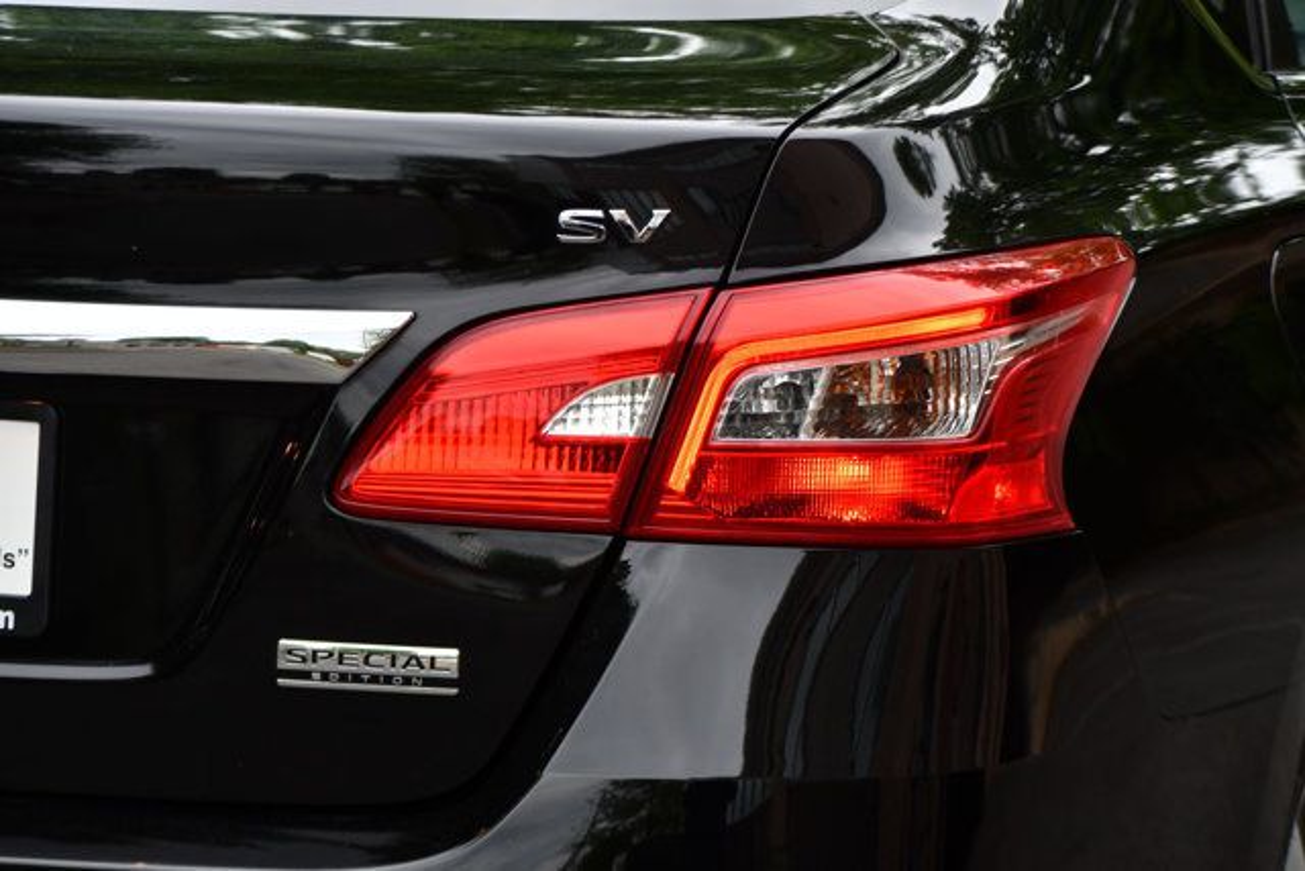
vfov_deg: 9.3
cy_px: 436
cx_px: 652
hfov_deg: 14.0
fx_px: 5330
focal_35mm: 147
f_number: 5.6
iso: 320
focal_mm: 98
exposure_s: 1/250
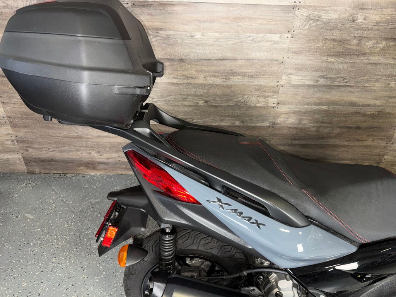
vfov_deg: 56.8
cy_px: 148
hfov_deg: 71.6
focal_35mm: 24
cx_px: 198
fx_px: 275
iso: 80
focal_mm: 6.76
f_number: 1.78
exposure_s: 1/18
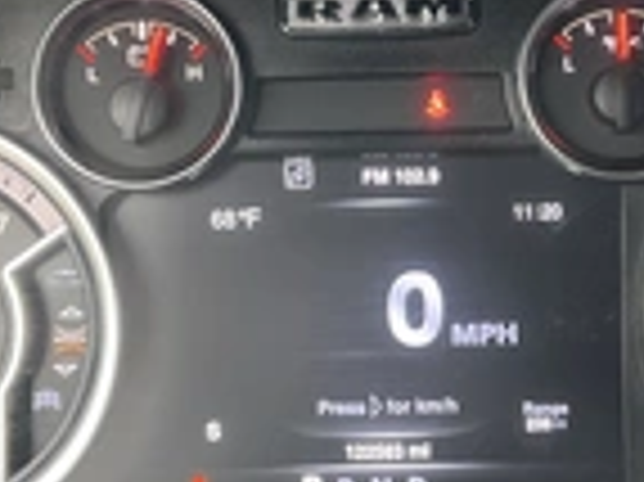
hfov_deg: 24.1
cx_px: 365
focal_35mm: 81
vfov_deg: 18.2
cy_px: 261
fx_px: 1506
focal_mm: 3
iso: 200
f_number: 1.8
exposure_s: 1/60
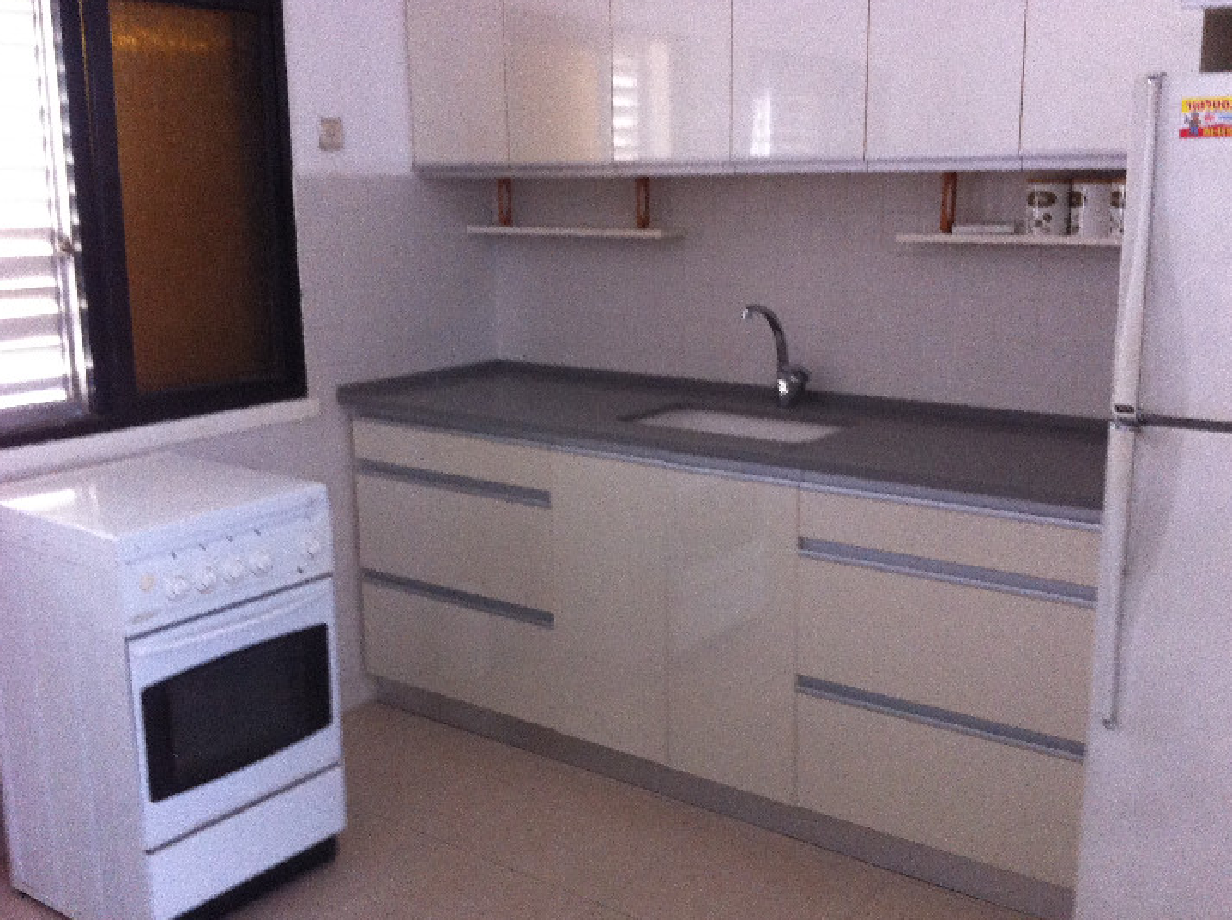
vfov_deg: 36.7
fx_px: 1386
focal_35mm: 39
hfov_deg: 47.9
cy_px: 475
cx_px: 661
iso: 200
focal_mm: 3.85
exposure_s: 1/17
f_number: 2.8
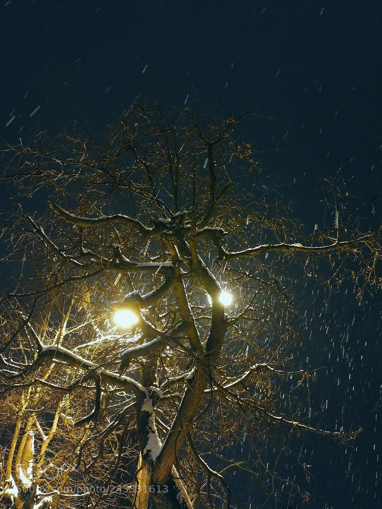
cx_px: 193
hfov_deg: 49.7
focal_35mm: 28
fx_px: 412
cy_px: 251
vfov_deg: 63.4
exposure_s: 1/16.7
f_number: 2.2
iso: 1600
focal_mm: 3.95
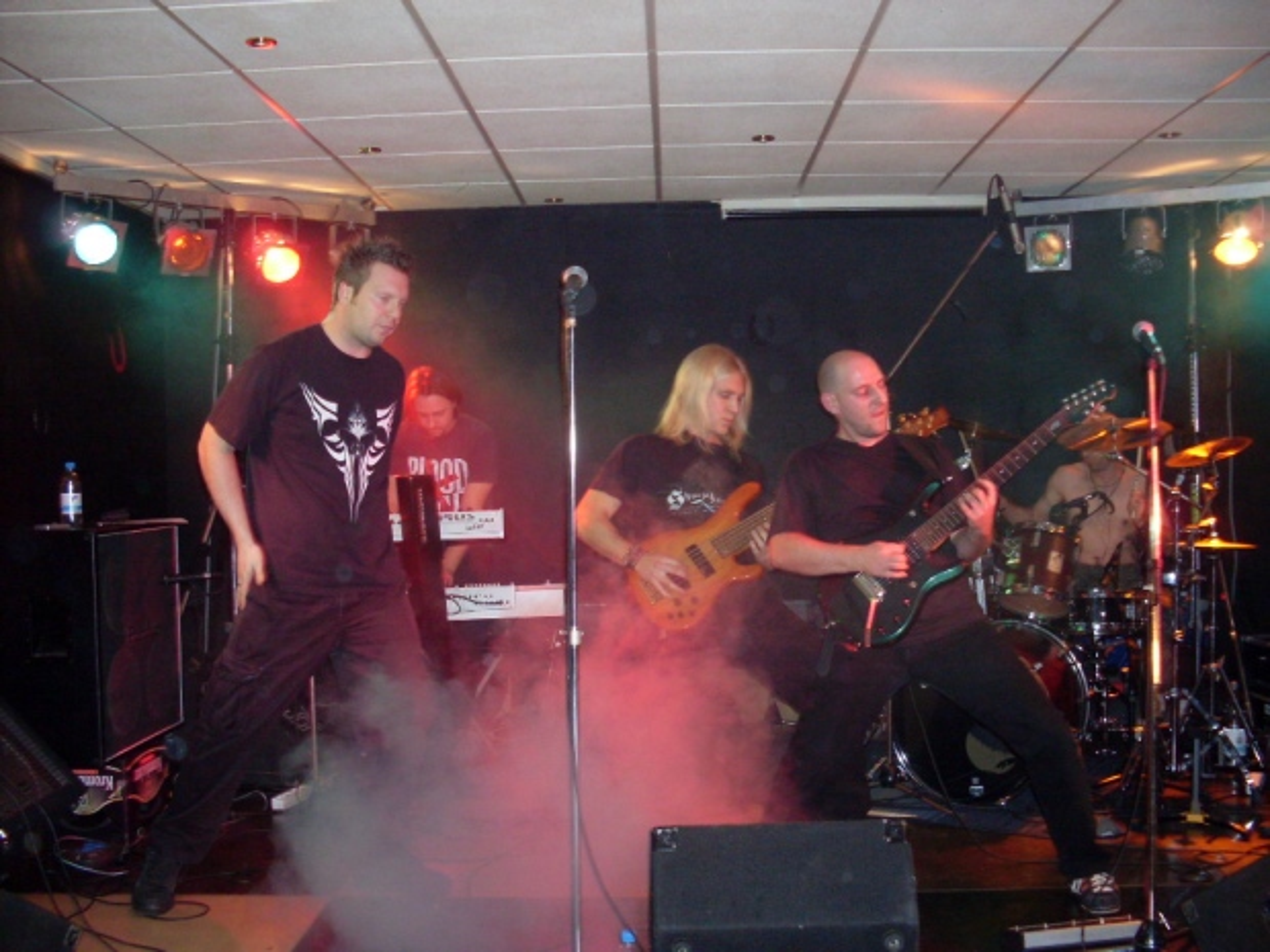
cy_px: 476
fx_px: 1394
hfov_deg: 49.0
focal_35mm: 38
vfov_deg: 37.7
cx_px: 635
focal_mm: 6.3
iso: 240
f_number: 2.8
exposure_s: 1/45
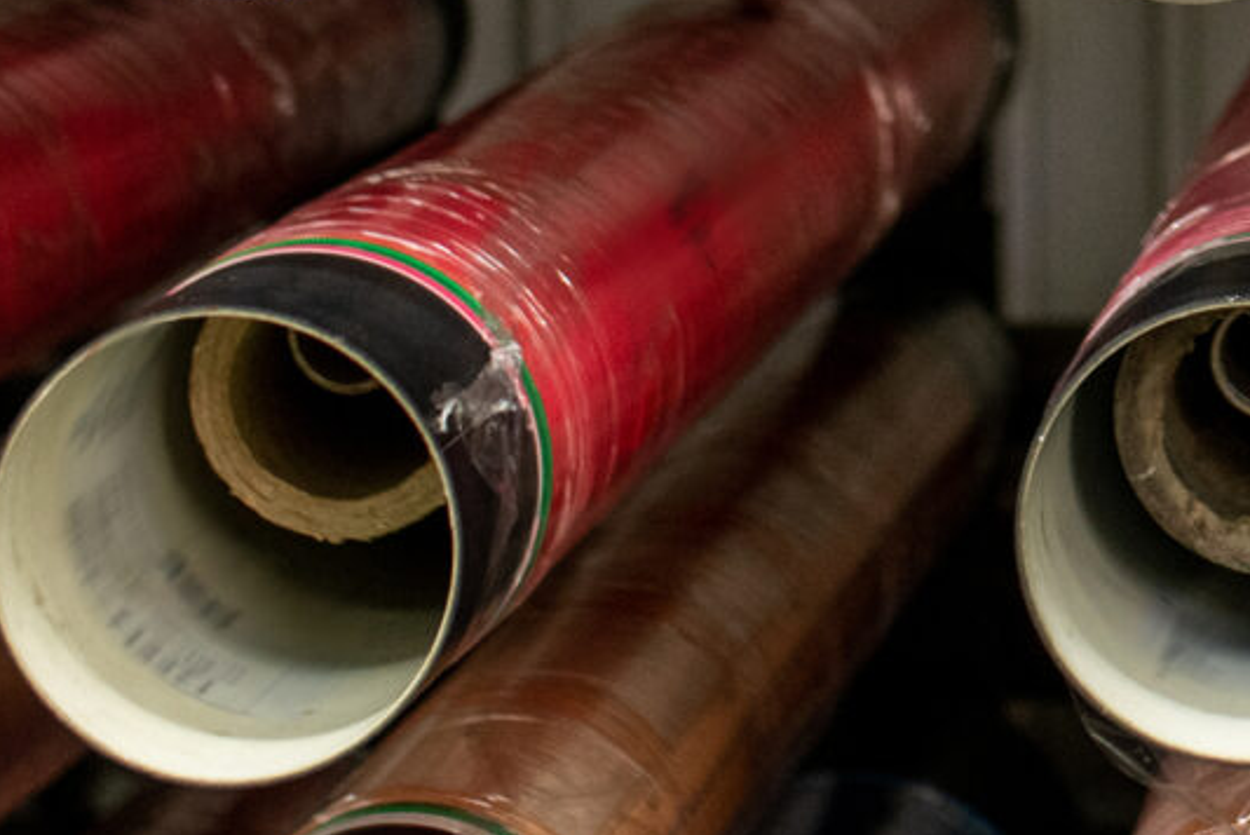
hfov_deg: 11.8
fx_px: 5836
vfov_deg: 8.0
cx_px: 1719
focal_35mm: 168
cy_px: -545
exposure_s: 1/100
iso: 800
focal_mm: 35
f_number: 2.2
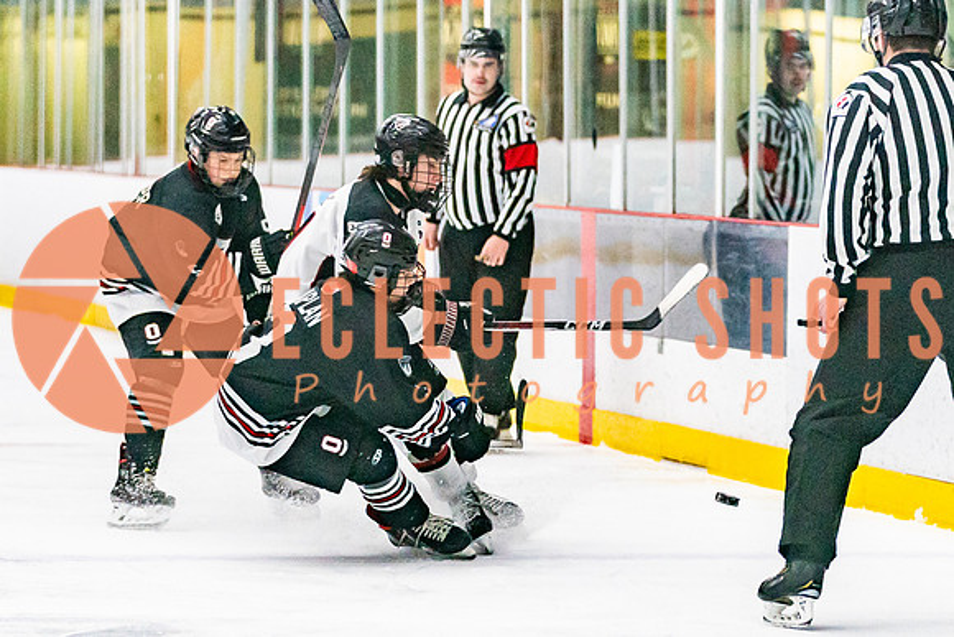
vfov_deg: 5.2
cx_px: 404
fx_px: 6987
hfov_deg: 7.8
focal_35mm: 264
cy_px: 518
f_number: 2.8
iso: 3200
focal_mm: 125
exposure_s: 1/1250
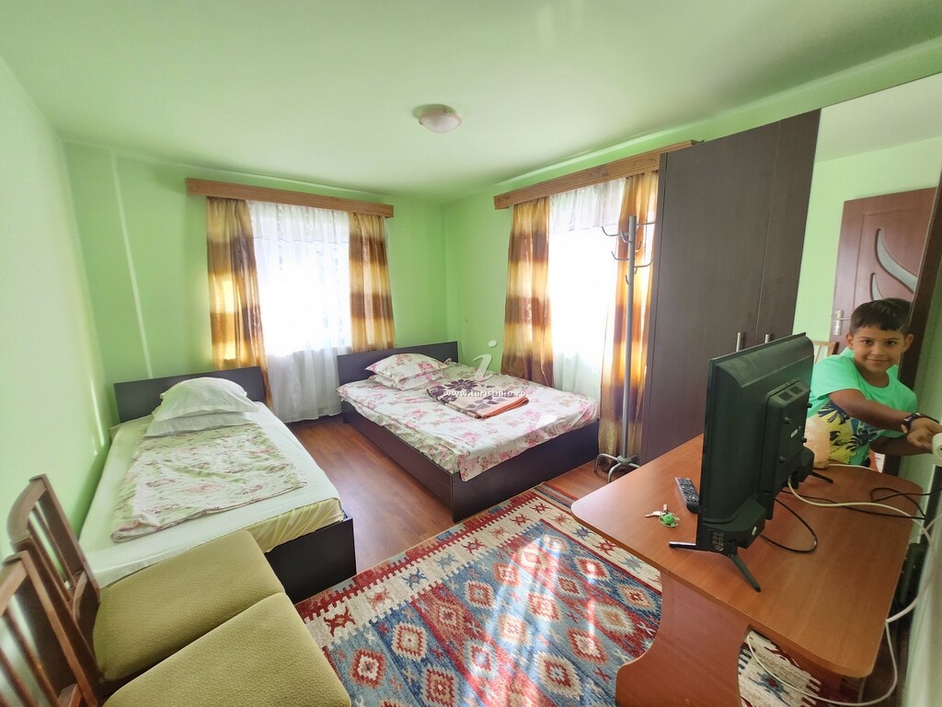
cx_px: 471
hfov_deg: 106.2
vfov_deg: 89.9
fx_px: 354
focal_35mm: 13
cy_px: 354
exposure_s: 1/50
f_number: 2.2
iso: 250
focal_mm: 1.74
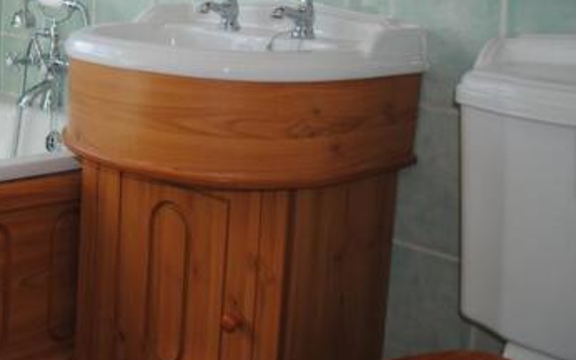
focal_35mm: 52
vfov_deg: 23.8
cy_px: 2
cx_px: 56
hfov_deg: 36.4
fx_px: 816
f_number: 3.5
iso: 100
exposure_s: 1/125
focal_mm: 18
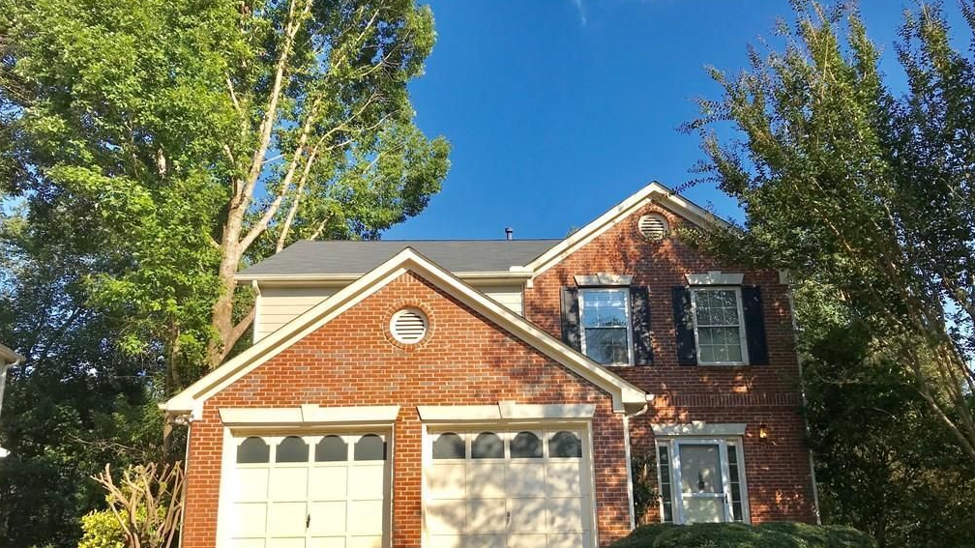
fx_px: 801
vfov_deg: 37.7
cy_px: 314
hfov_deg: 62.6
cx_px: 482
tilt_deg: +15.1
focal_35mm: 31
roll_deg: +0.6
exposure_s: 1/2083
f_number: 1.8
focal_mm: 3.99
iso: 20
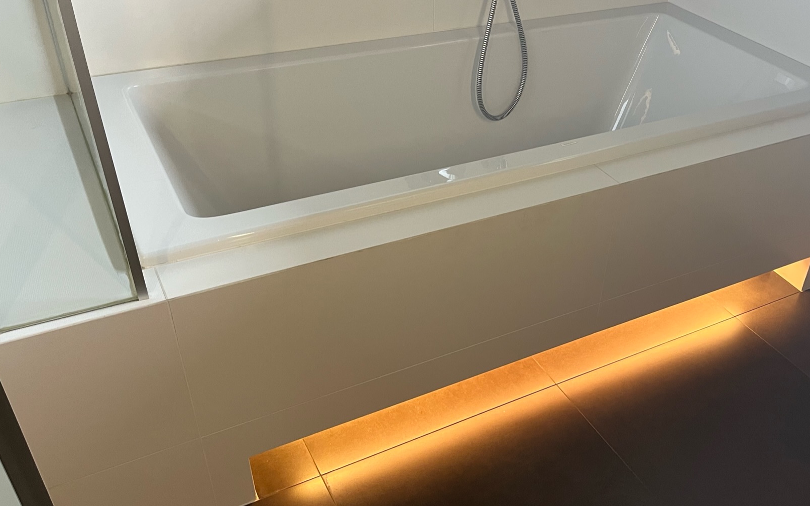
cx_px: 499
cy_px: 278
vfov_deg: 36.2
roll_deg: -3.7
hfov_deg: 54.8
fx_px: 773
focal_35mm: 35
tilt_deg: -36.2
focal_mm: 5.1
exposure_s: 1/50
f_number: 1.6
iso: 200
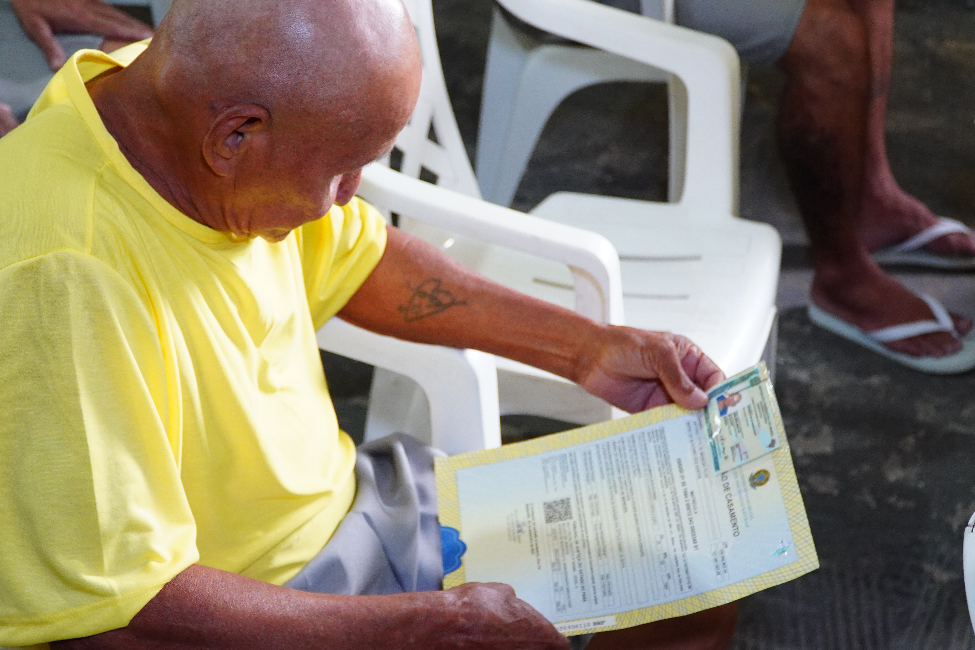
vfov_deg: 21.2
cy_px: 319
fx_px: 1733
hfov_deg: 31.4
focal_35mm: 64
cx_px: 432
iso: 1600
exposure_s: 1/125
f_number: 4
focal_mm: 34
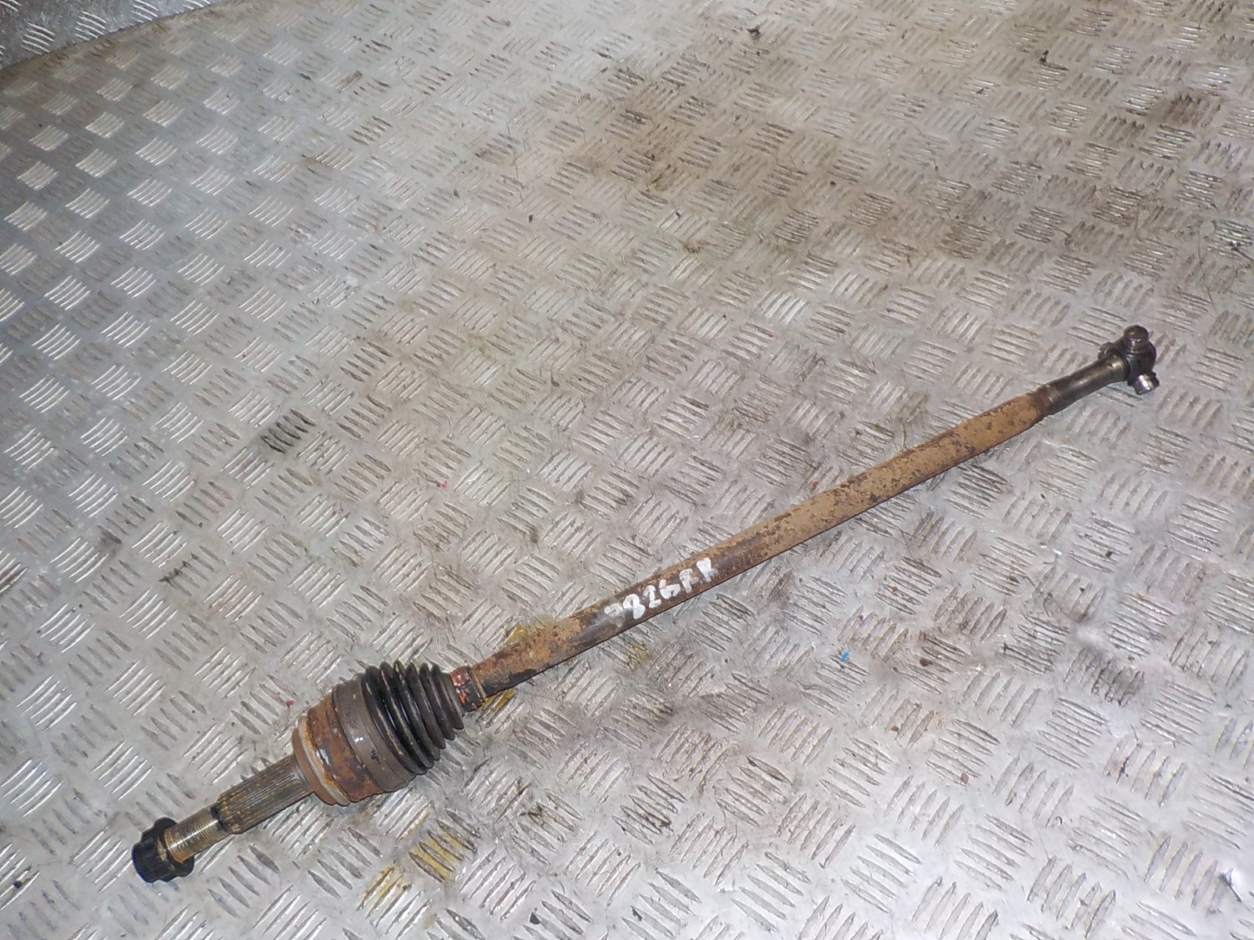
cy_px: 470
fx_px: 1087
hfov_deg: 60.0
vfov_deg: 46.8
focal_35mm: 30
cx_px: 627
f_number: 3.3
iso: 200
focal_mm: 4.1
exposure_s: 1/30
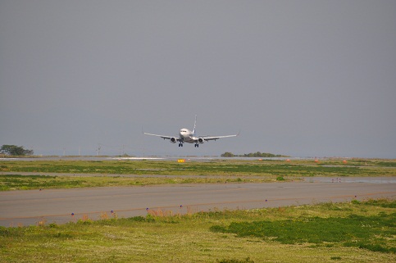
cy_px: 132
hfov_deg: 5.1
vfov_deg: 3.4
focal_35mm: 405
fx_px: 4450
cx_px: 198
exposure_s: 1/800
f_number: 7.1
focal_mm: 270
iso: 200
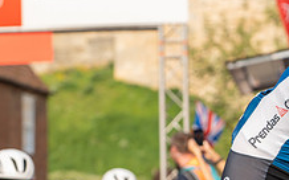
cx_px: -90
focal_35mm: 190
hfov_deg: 10.8
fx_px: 1496
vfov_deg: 6.9
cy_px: 103
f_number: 4
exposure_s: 1/1000
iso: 200
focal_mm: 70
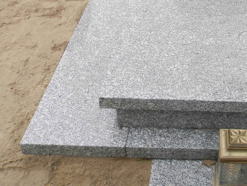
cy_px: 6
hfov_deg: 33.6
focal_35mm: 54
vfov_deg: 25.8
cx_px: 224
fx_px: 385
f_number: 3.1
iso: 80
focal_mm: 4.5
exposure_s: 1/200
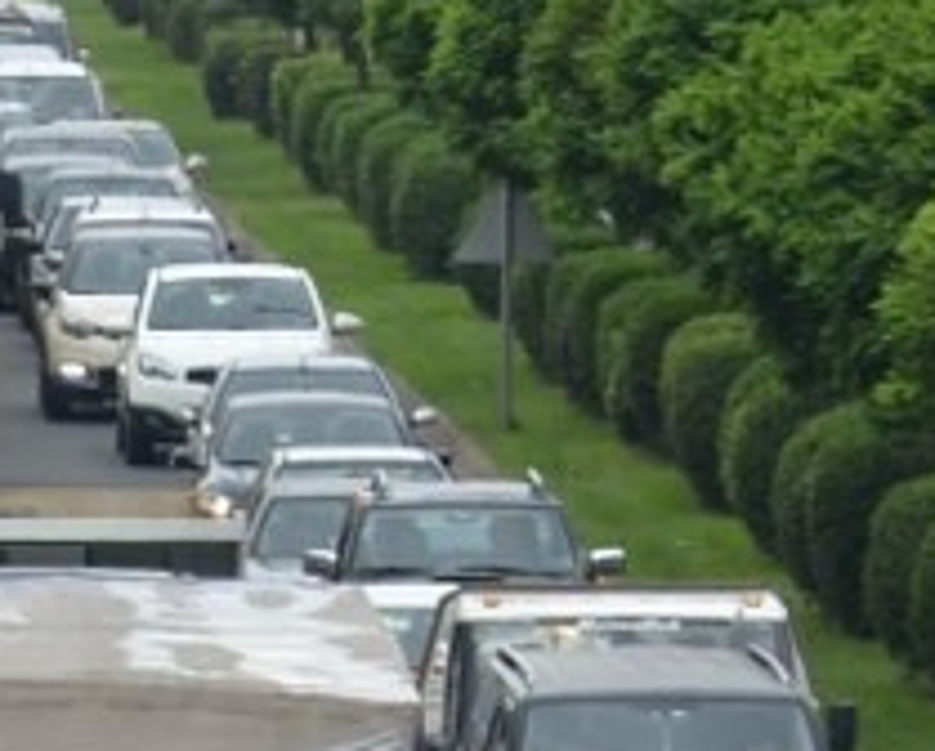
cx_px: -94
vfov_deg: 1.8
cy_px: 966
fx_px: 23585
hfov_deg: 2.3
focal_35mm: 851
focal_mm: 105
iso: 200
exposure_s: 1/160
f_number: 6.3
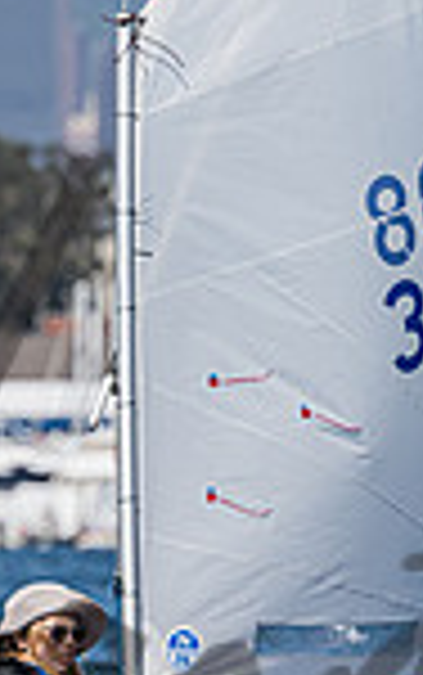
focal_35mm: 1623
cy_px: 696
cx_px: 186
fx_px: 29879
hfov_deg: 0.8
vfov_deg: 1.3
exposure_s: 1/1000
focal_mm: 400
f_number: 8
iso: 320
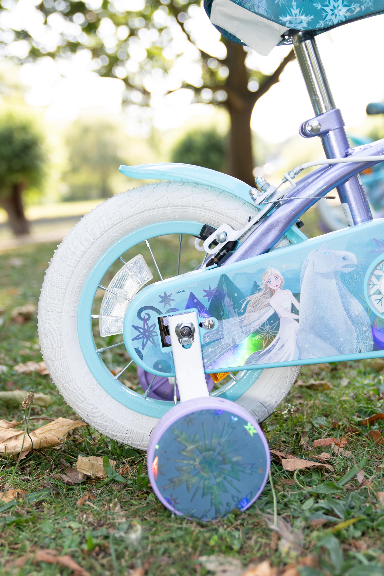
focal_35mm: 46
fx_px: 736
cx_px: 192
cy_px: 288
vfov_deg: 42.7
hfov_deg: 29.2
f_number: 2.8
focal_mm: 31
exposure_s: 1/160
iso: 100
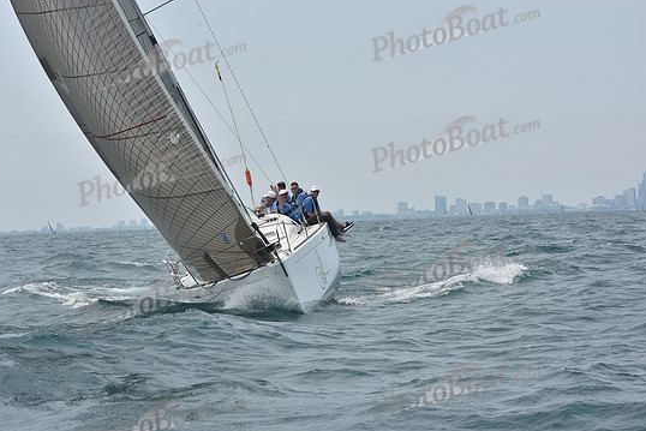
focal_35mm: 110
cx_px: 310
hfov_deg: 18.6
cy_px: 220
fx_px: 1974
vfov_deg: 12.5
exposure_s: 1/800
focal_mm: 102
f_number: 11
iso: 250
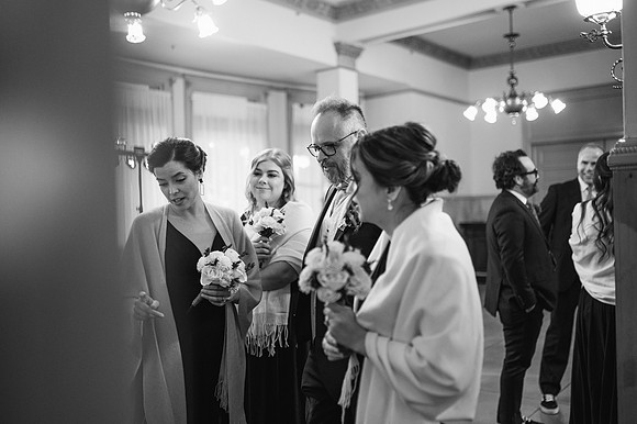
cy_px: 212
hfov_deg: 54.5
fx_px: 619
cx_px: 318
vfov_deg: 37.8
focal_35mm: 35
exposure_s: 1/200
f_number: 1.8
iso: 1000
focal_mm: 35
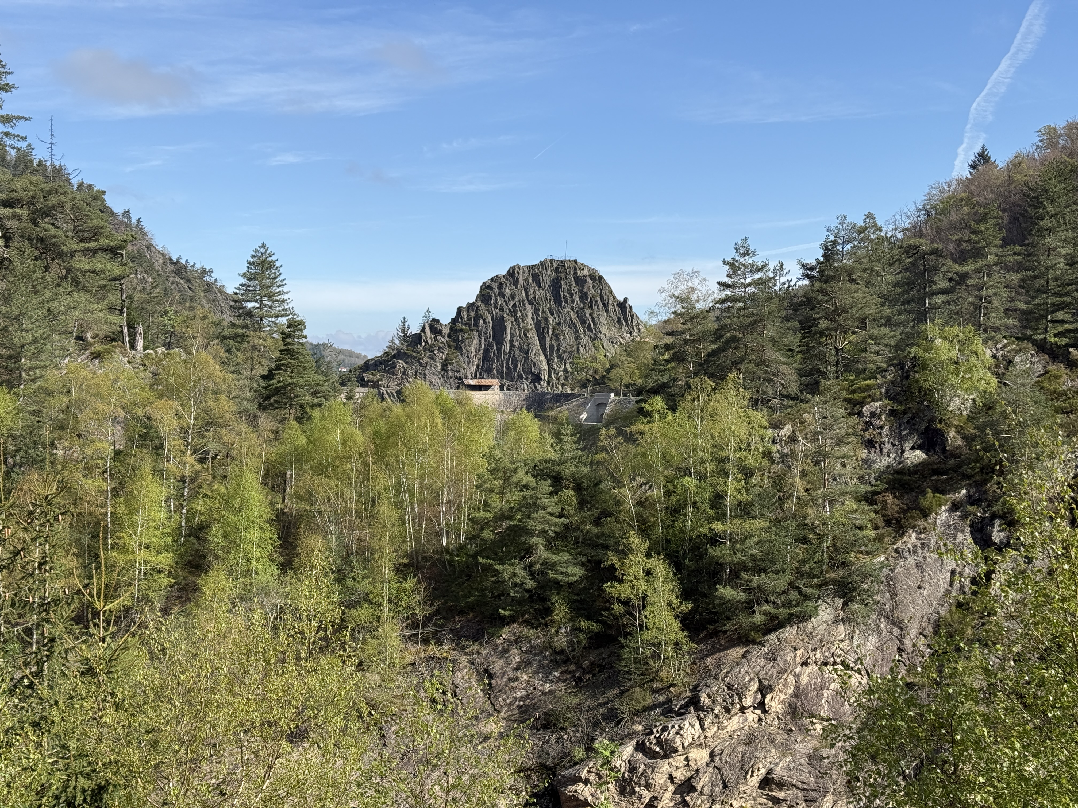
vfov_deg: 30.3
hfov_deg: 39.7
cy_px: 404
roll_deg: -0.5
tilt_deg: -0.5
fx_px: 1495
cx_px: 539
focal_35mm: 48
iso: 64
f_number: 1.78
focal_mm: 6.76
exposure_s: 1/3534
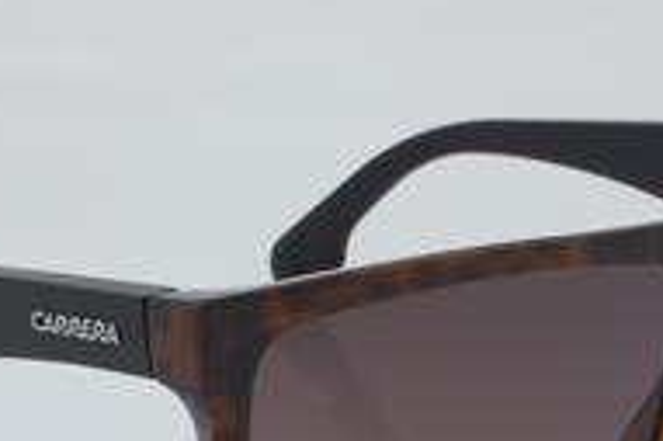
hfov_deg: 11.9
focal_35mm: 173
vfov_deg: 7.9
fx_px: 3184
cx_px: 364
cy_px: 358
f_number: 32
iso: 100
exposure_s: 1/4
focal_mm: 55
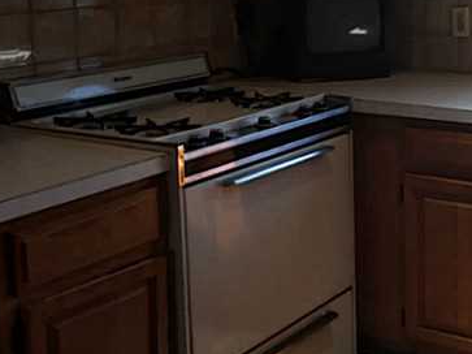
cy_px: 82
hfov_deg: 28.6
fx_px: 872
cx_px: 458
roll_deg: -2.1
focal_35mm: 64
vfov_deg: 22.7
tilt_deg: -6.2
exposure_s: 1/120
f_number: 2.2
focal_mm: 4.15
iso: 50
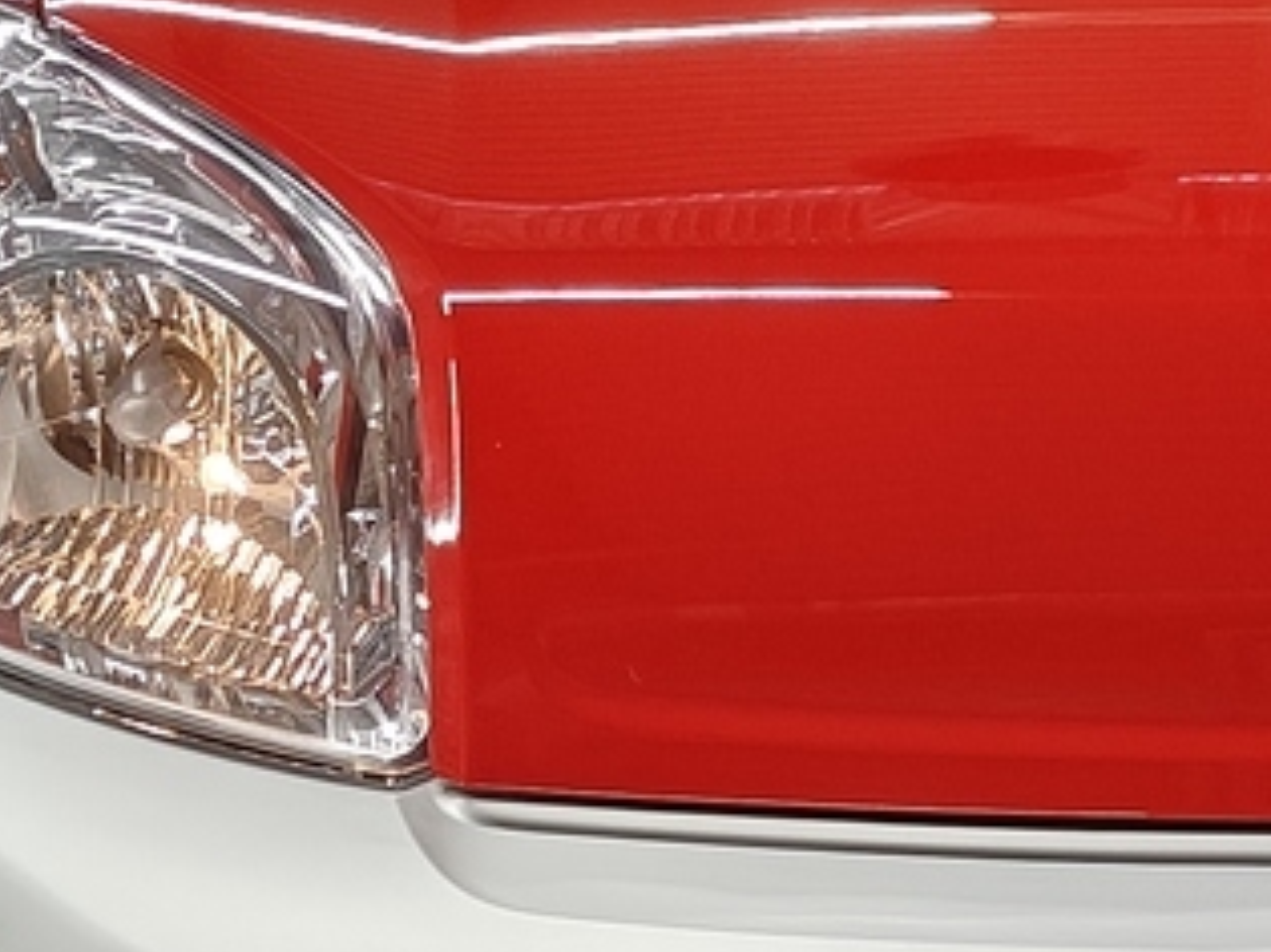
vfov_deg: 10.8
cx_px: 1449
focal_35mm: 137
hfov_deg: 14.0
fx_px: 5028
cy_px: 577
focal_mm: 5.59
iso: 64
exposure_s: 1/58
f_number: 1.8
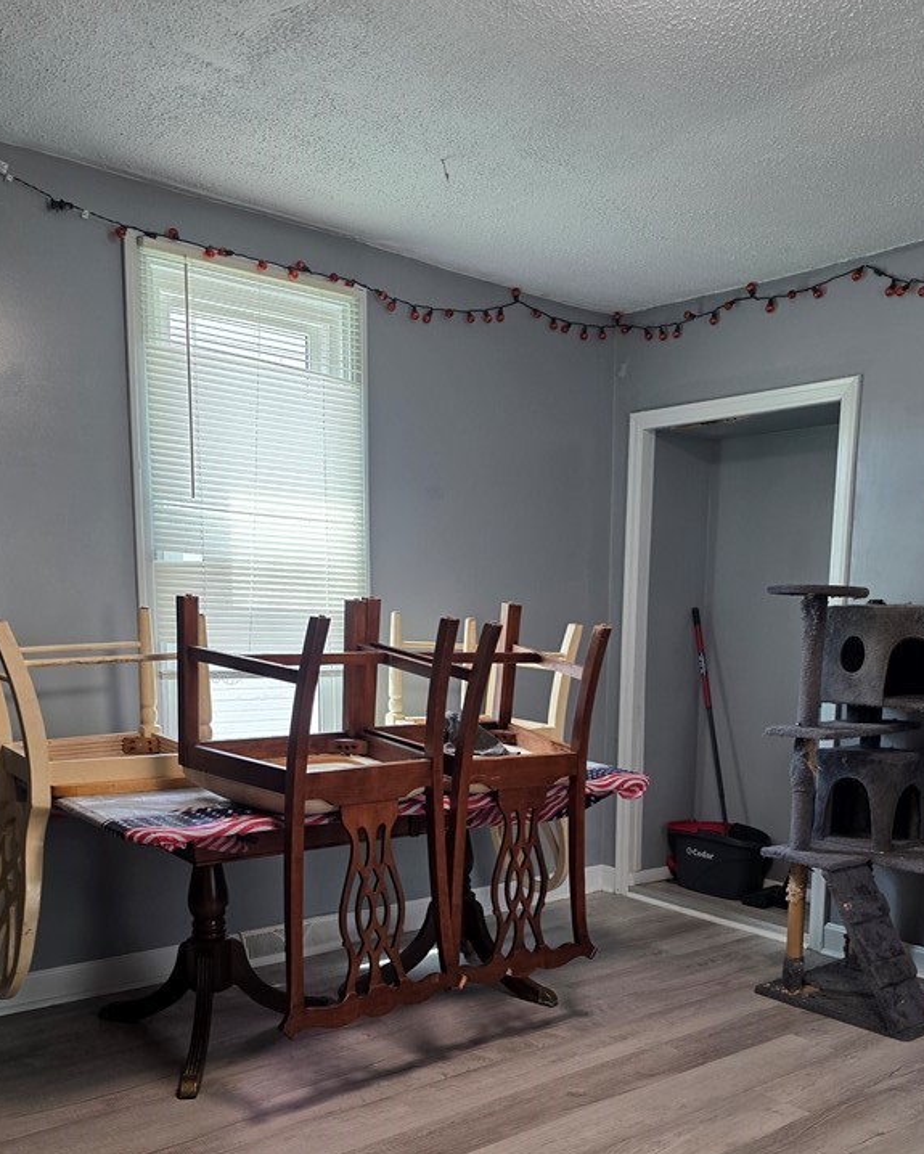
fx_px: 1093
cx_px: 505
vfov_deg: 54.3
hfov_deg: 45.8
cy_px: 786
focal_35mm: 32
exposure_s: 1/120
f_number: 1.7
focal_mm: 6.3
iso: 160
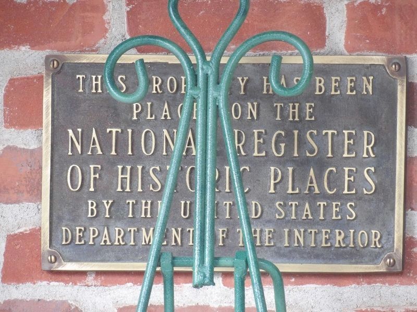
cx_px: 208
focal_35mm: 604
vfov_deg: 2.5
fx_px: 7276
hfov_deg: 3.3
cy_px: 156
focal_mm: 108.3
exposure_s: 1/50
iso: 586
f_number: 4.2
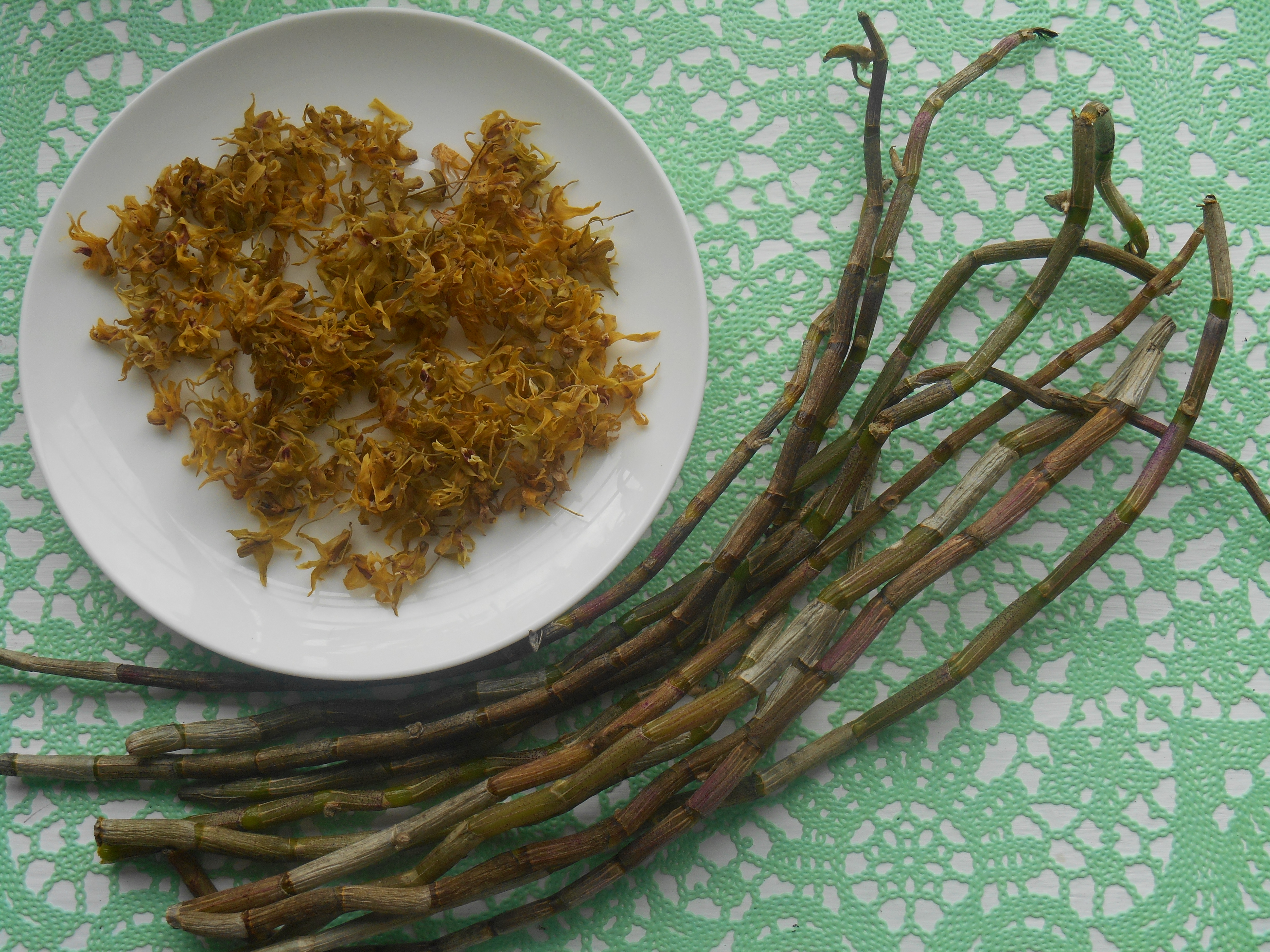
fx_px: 1944
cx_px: 635
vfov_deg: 27.5
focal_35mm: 53
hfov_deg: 36.2
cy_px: 476
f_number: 4.2
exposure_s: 1/60
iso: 80
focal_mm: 9.5
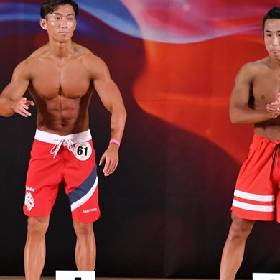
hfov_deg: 4.1
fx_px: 3944
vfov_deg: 4.1
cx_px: 89
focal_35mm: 431
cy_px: 159
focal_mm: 170
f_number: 5.6
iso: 3200
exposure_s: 1/400
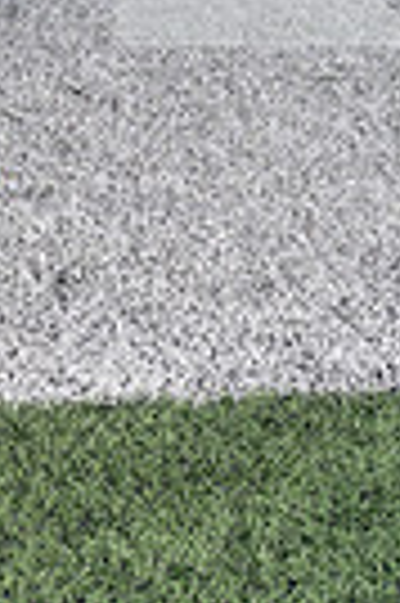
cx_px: -243
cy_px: -405
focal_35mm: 101
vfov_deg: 17.3
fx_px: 1688
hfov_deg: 12.7
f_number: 8
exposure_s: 1/250
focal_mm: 30
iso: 160
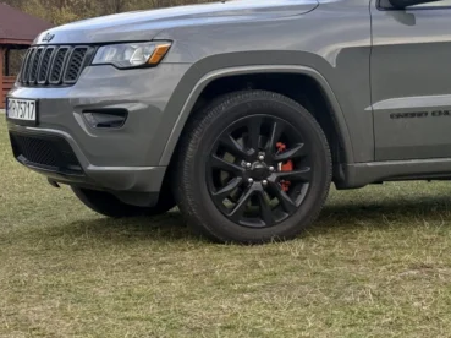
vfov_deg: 14.7
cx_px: 379
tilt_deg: +0.0
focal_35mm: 100
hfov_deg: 19.4
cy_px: 83
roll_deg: +0.8
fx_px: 1302
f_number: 1.78
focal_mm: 6.76
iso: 64
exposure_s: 1/506
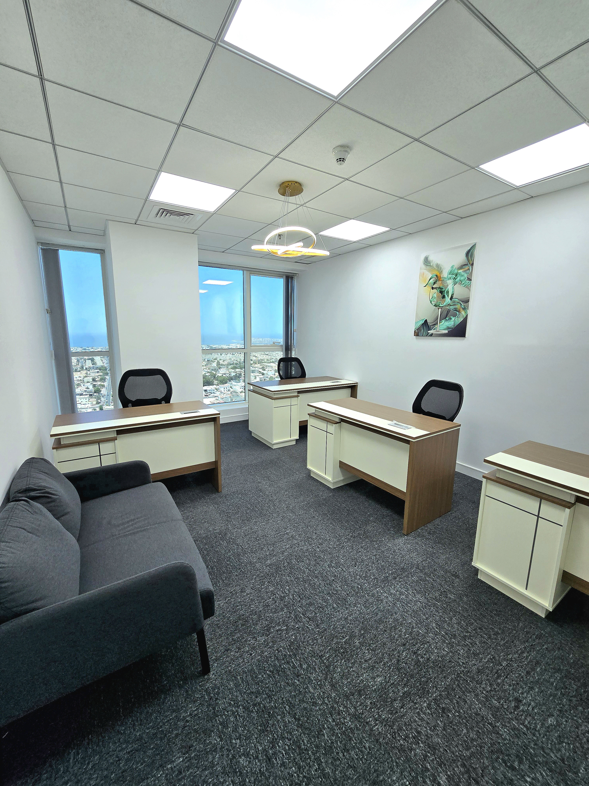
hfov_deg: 89.9
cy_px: 393
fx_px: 295
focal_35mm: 13
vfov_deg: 106.2
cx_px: 294
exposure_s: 1/192
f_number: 2.2
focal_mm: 2.2
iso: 50
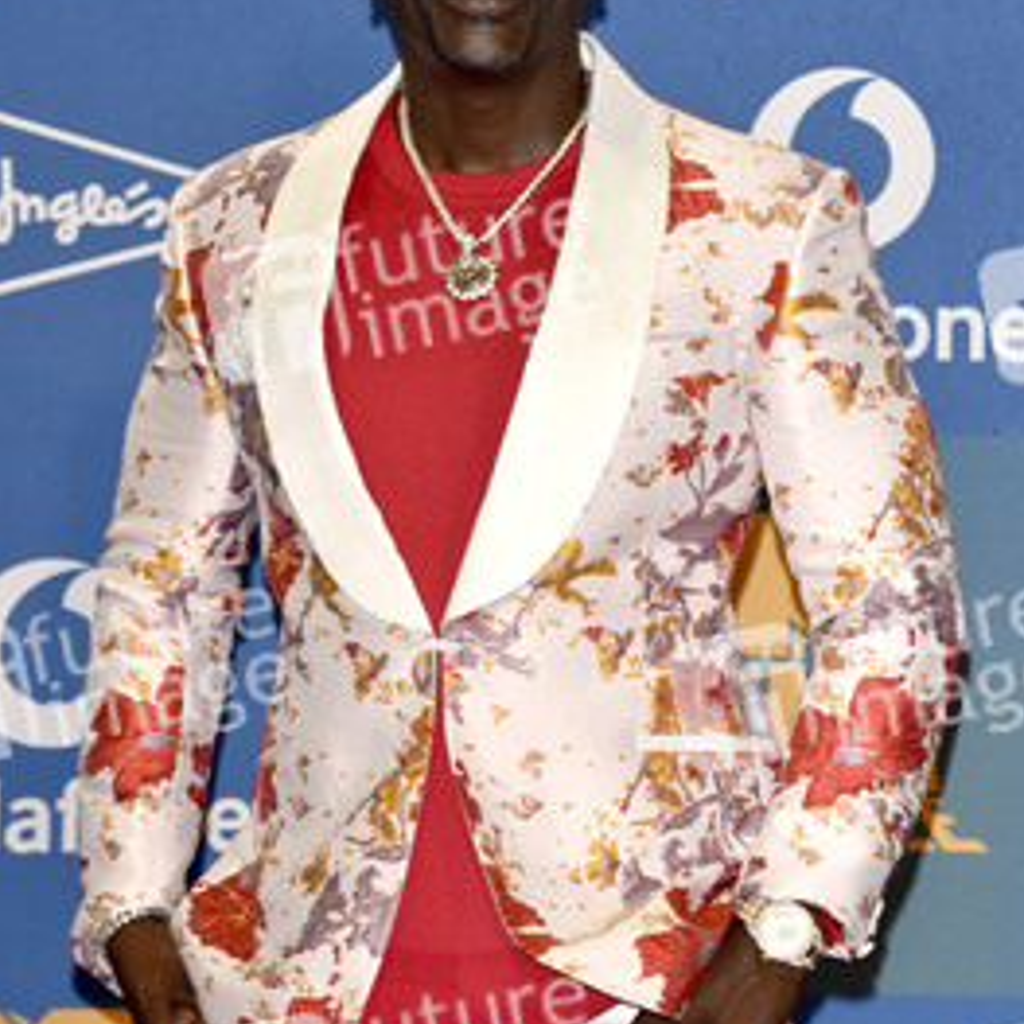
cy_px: 487
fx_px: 7999
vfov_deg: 7.3
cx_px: 514
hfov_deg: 7.3
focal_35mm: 239
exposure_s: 1/250
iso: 1600
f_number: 6.3
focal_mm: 185
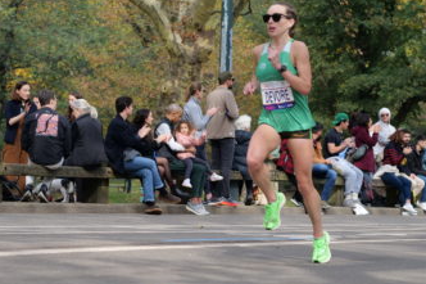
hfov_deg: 14.5
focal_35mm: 142
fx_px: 1679
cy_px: 152
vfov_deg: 9.7
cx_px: 222
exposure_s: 1/1000
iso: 200
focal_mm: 59
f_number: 2.8
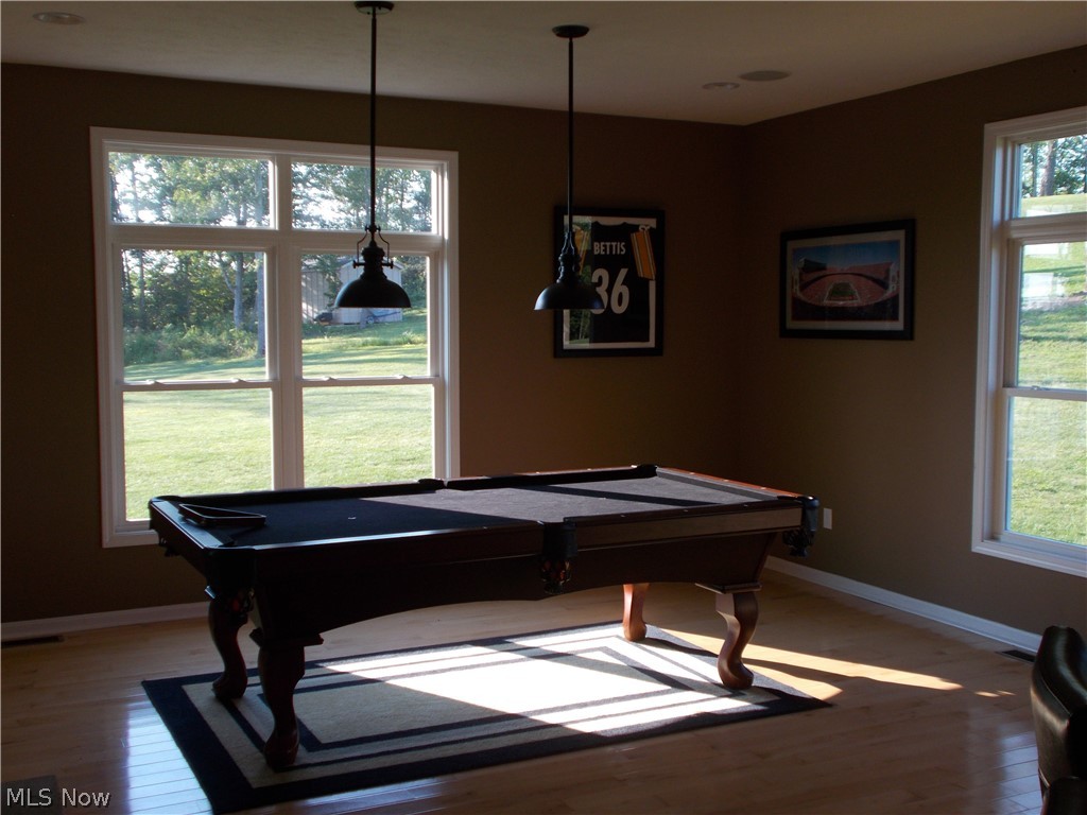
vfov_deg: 36.8
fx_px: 1225
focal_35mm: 39
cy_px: 408
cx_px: 544
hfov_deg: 47.9
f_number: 3.9
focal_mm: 6.9
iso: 80
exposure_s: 1/80
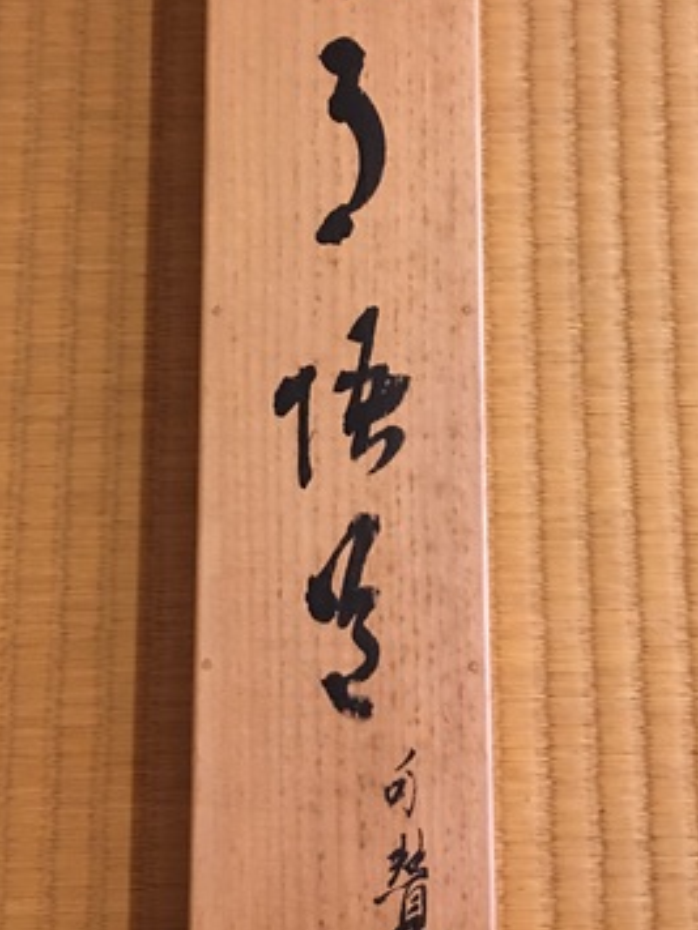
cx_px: 354
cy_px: 342
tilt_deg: -80.3
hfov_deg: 32.9
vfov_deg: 42.6
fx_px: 1183
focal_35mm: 44
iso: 64
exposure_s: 1/4
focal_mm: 4.15
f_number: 2.2
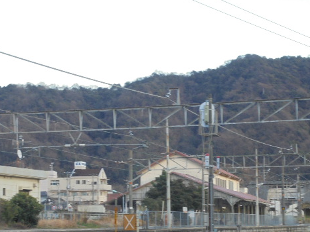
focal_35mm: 100
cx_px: 151
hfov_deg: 19.6
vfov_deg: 14.8
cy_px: 157
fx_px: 895
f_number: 6.1
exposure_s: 1/30
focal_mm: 13.1
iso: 250
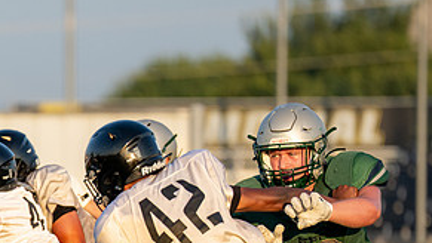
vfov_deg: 2.0
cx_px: -111
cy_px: 294
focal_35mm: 623
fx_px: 7140
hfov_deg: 3.5
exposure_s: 1/4000
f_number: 2.8
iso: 800
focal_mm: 200
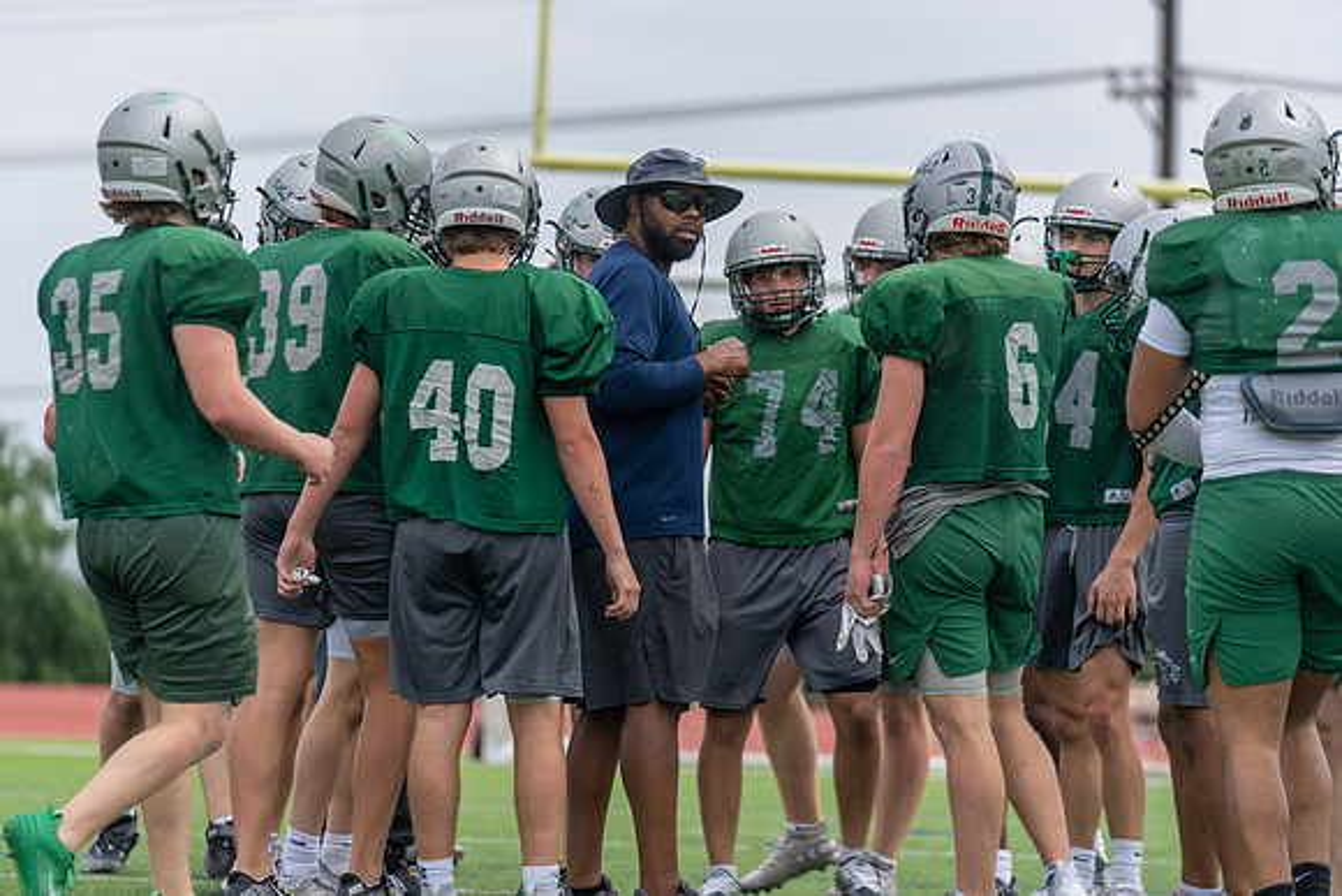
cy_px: 448
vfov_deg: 6.9
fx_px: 7457
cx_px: 671
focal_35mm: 200
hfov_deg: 10.3
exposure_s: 1/1250
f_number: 3.5
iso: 160
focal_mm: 200
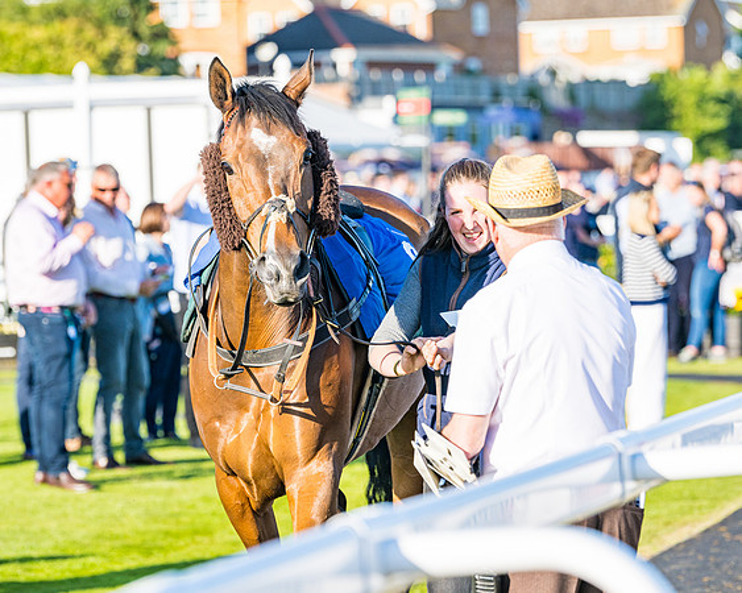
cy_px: 293
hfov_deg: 9.1
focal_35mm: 213
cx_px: 444
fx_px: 4667
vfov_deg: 7.3
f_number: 5
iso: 200
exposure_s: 1/1250
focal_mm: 160
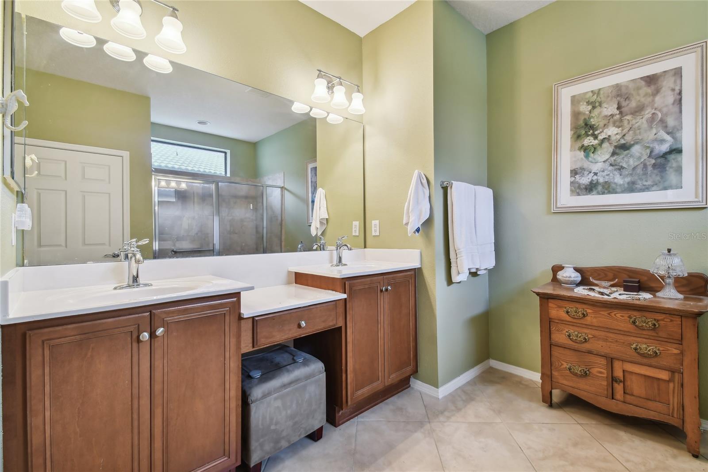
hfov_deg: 100.4
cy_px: 236
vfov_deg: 77.3
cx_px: 354
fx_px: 295
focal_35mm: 15
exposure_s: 1/2.5
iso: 100
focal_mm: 10
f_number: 7.1
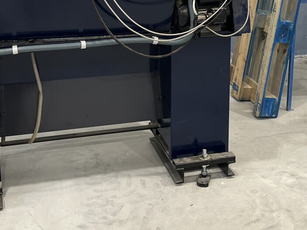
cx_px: 168
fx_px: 523
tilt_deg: -11.0
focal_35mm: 59
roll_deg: -0.8
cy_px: -6
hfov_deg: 32.7
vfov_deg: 23.7
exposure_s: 1/121
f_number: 1.6
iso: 64
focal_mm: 5.1
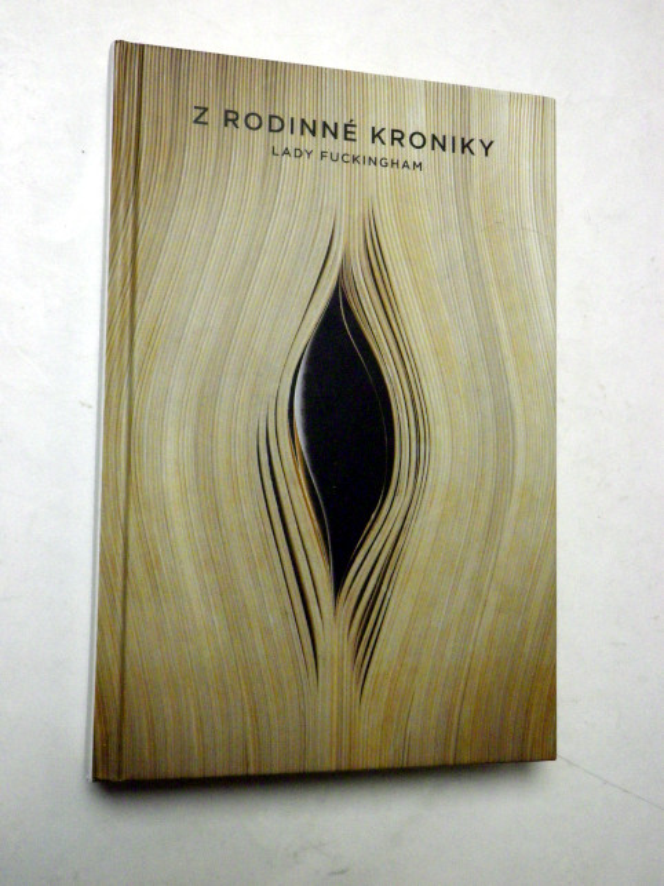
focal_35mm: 41
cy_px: 443
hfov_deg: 35.1
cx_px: 332
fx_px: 1049
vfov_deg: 45.8
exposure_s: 1/50
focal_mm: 7.3
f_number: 3.9
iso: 500
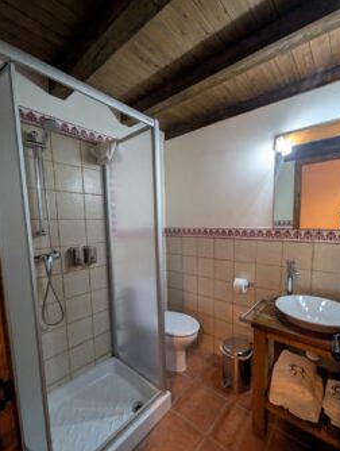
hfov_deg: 85.8
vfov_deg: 101.8
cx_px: 181
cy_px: 242
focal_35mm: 14
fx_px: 183
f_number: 2.2
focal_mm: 1.95
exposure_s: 1/25
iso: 356
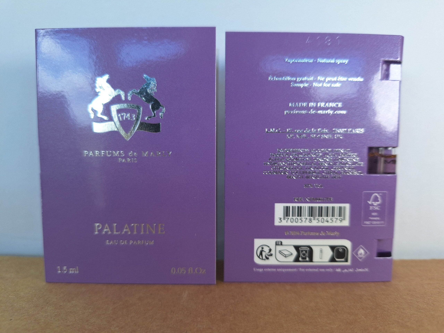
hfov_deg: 73.9
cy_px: 166
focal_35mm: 23
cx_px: 222
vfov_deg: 58.9
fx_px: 295
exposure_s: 1/228
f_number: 1.8
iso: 40
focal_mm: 5.54
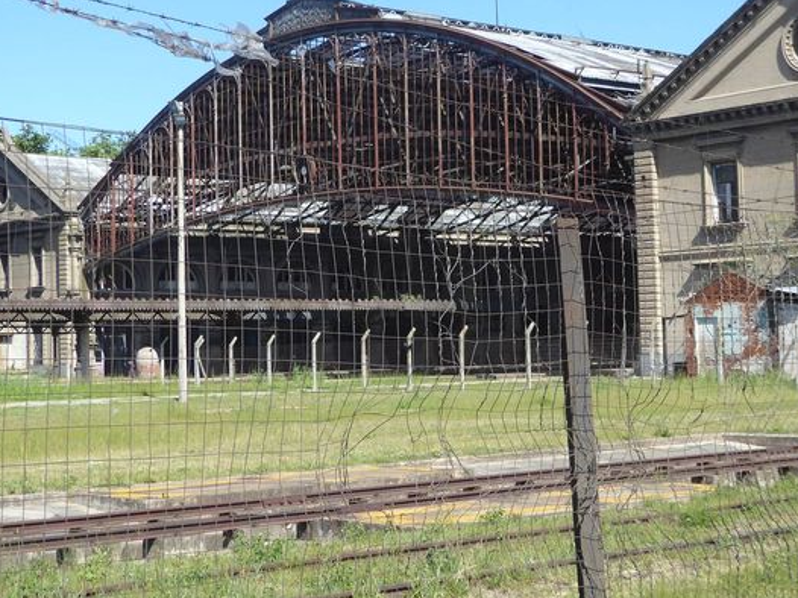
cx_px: 402
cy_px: 281
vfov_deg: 21.0
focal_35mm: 70
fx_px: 1613
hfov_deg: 27.8
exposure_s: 1/400
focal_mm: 7.8
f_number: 3.9
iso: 80
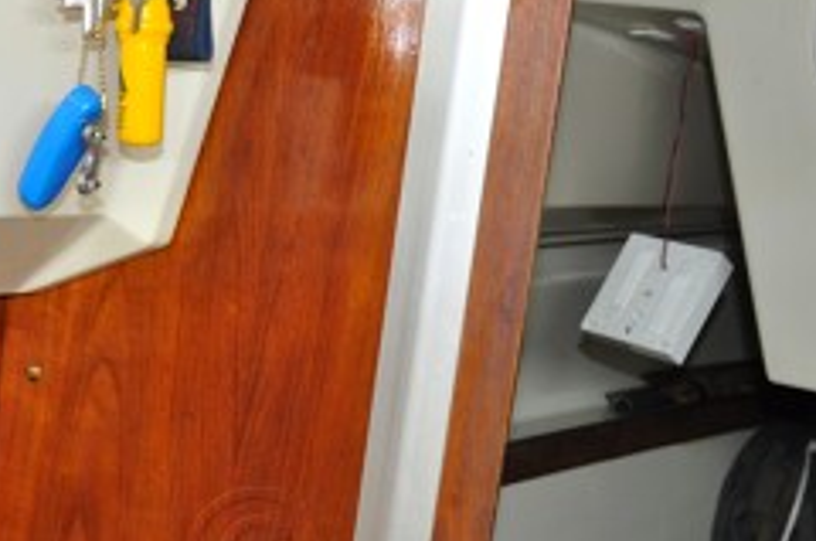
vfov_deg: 21.4
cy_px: 340
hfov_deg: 31.6
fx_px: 1425
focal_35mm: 63
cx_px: 258
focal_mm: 24
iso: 800
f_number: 3.8
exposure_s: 1/60
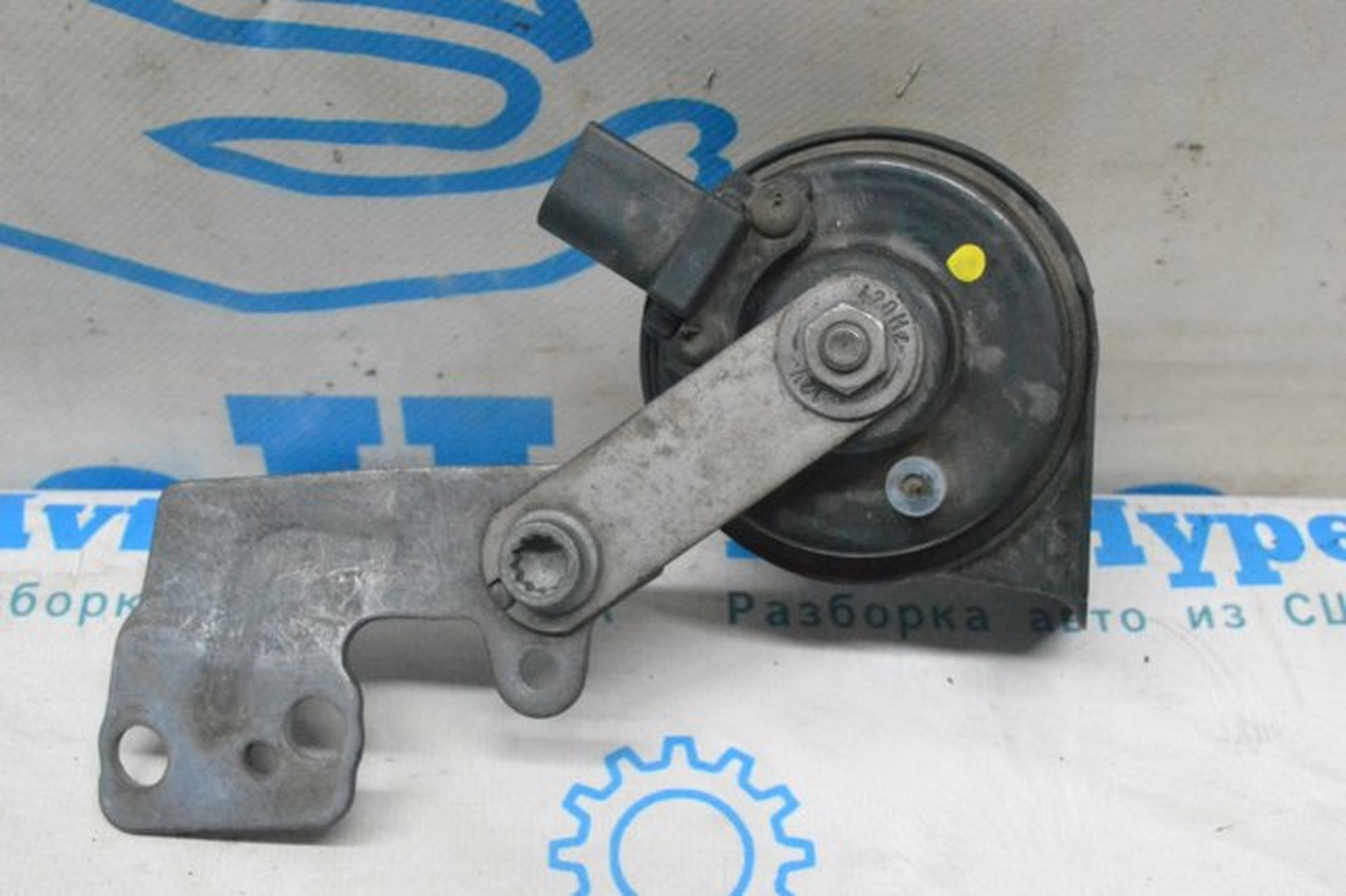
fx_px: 1794
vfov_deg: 28.0
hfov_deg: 41.1
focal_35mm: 48
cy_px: 448
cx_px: 673
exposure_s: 1/160
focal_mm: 32
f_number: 10
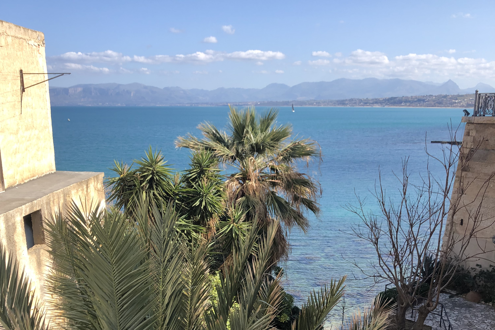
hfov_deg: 49.6
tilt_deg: -16.5
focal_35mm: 39
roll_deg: +0.5
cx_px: 247
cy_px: 273
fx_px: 536
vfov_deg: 33.1
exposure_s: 1/1263
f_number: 1.8
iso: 20
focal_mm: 4
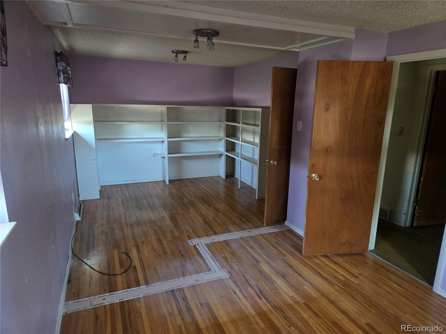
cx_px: 223
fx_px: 296
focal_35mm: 23
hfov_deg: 73.9
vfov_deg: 58.9
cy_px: 167
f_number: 1.8
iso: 800
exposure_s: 1/60
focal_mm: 5.4
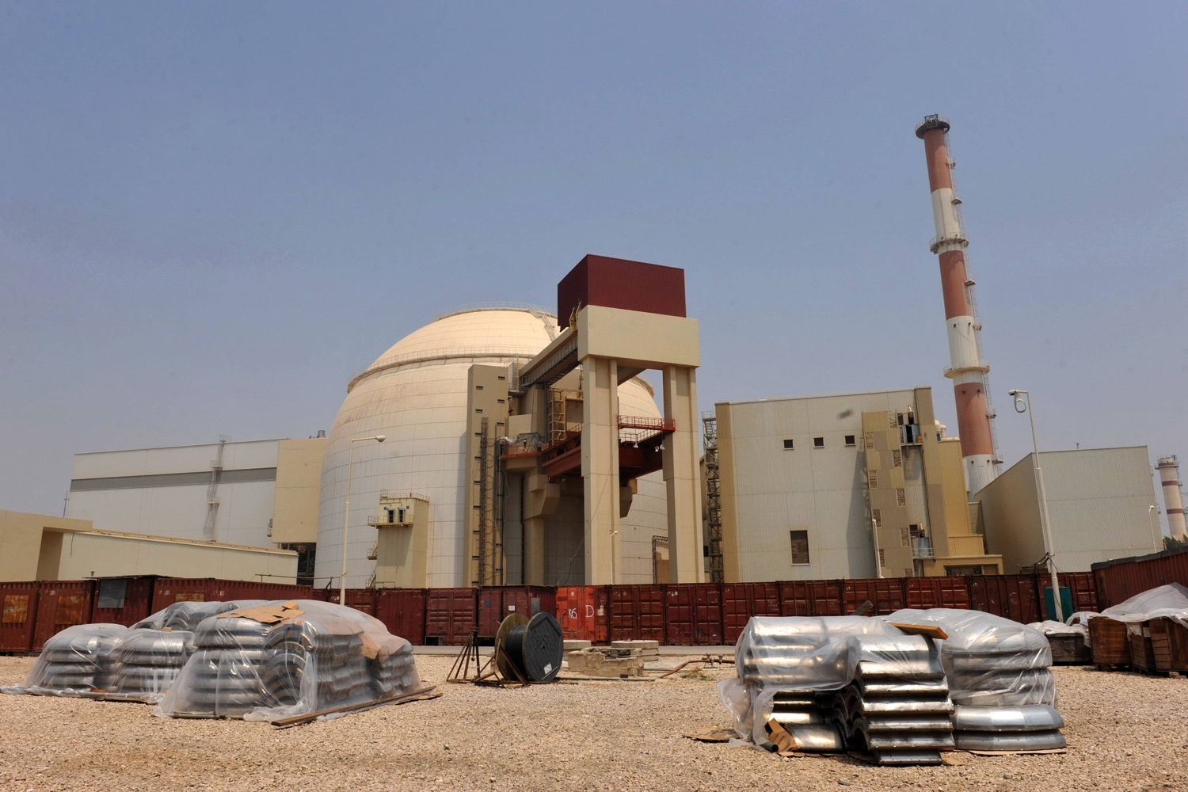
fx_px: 792
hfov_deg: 73.7
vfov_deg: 53.1
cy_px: 396
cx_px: 594
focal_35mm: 24
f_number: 10
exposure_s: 1/800
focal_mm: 24
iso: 200
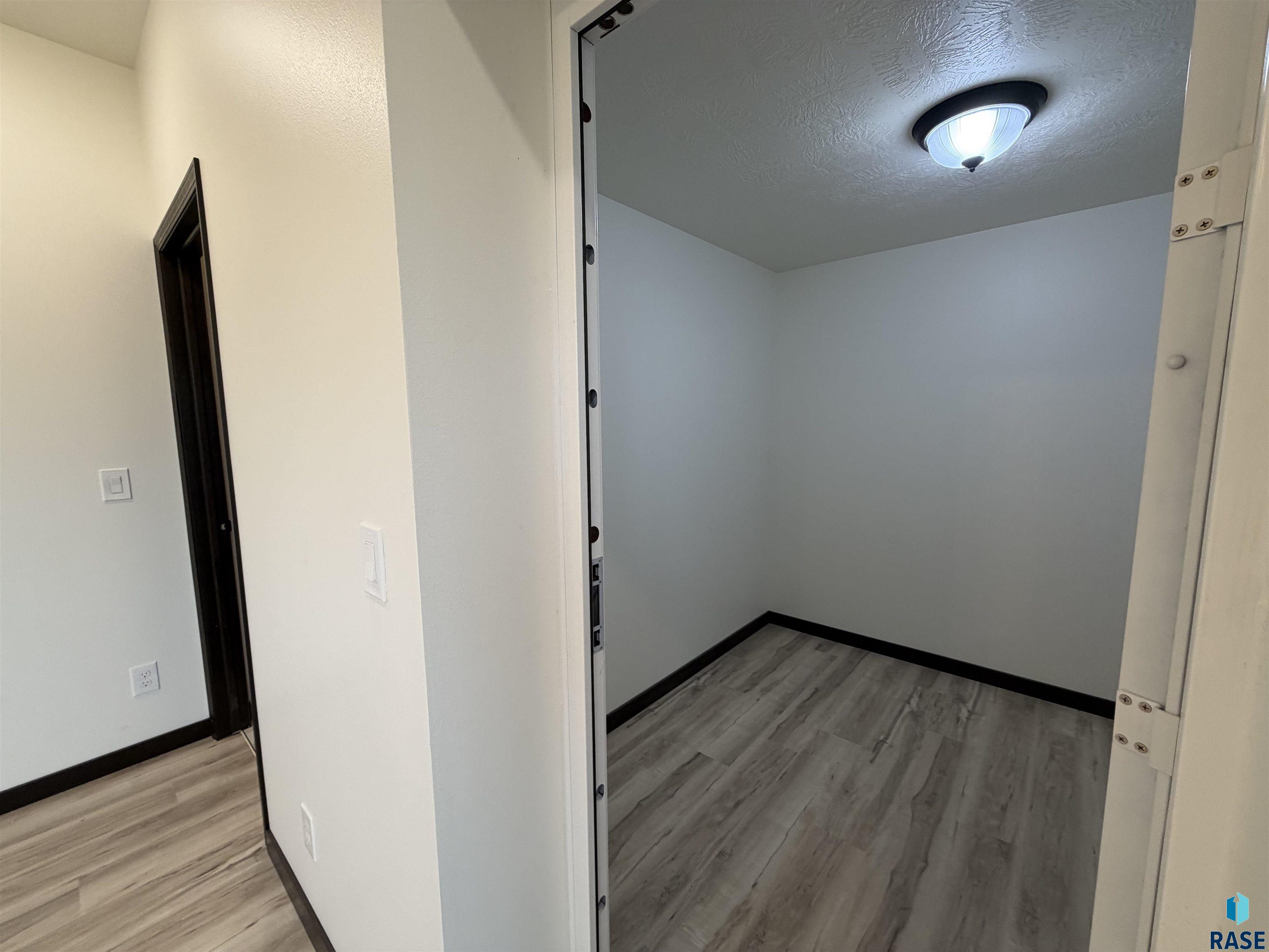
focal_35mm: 14
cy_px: 476
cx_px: 634
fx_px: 513
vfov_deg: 85.7
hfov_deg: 102.1
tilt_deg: -7.9
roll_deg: +0.8
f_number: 2.2
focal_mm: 2.22
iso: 160
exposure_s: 1/120
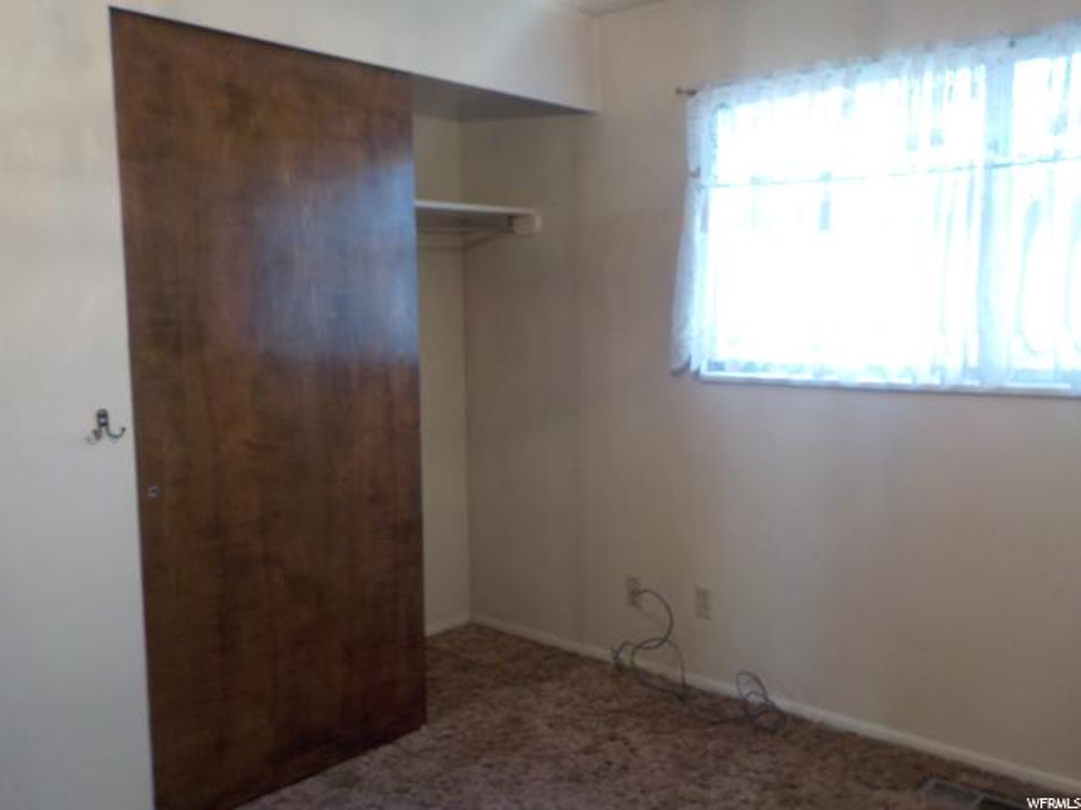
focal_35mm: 30
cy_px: 405
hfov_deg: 60.0
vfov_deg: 46.8
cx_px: 540
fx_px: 937
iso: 200
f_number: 3.3
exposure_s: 1/30
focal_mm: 4.1
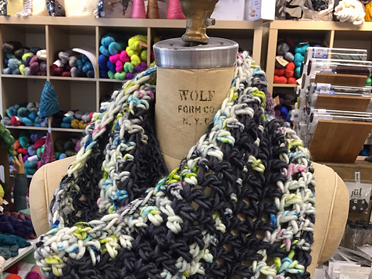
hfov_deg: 47.9
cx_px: 186
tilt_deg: -11.9
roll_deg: -2.0
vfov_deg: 36.1
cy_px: 206
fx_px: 419
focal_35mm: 39
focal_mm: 4.15
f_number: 2.2
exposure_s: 1/30
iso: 125
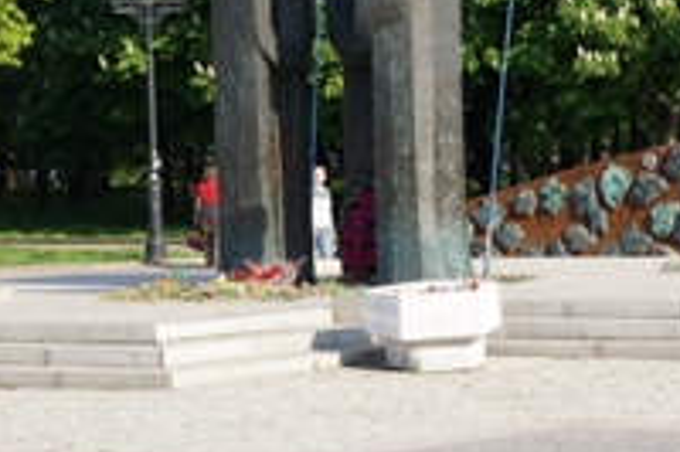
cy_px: 53
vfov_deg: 7.4
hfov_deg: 11.1
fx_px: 3494
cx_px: 343
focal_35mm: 185
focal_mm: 55
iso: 400
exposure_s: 1/500
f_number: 9
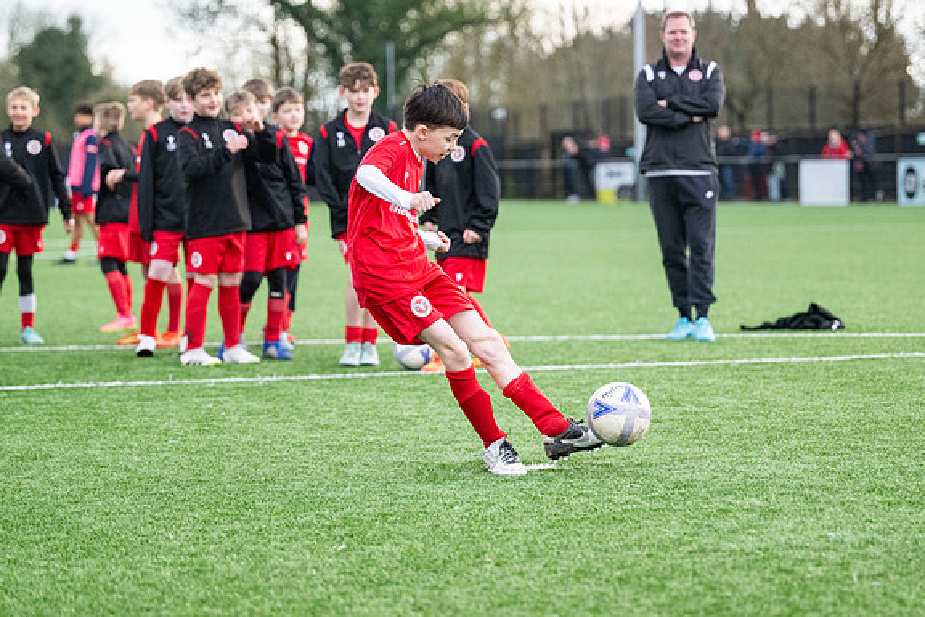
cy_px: 308
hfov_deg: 14.1
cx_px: 464
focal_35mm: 146
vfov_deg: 9.4
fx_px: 3751
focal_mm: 145
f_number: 4
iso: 2000
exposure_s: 1/2000
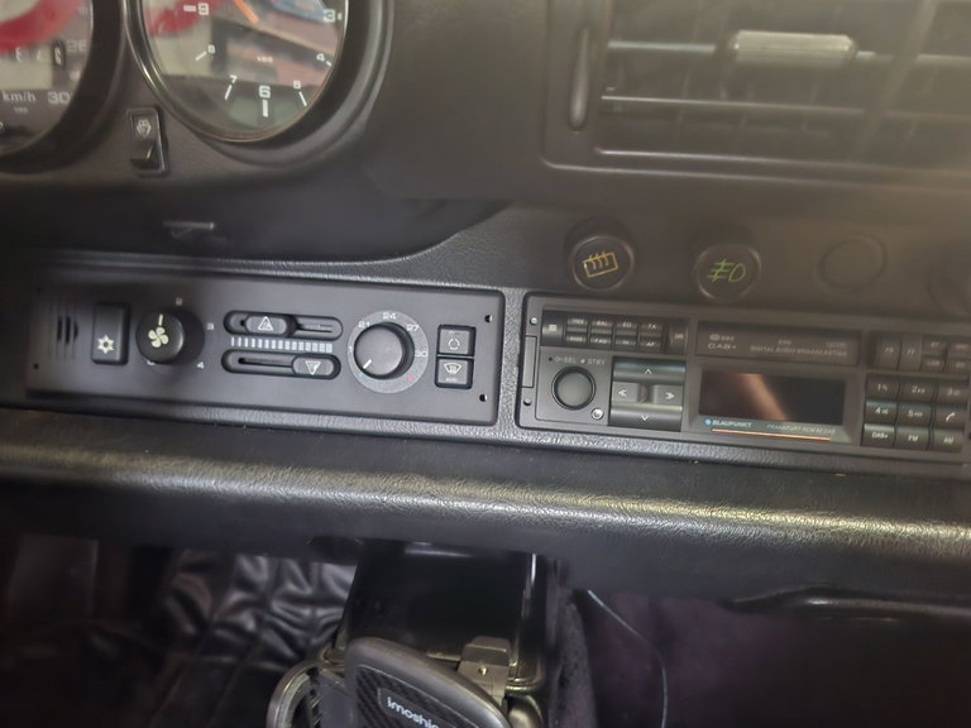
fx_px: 645
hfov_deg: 73.9
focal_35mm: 23
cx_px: 486
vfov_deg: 58.9
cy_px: 364
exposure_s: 1/11
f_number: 1.8
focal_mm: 5.54
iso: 1250
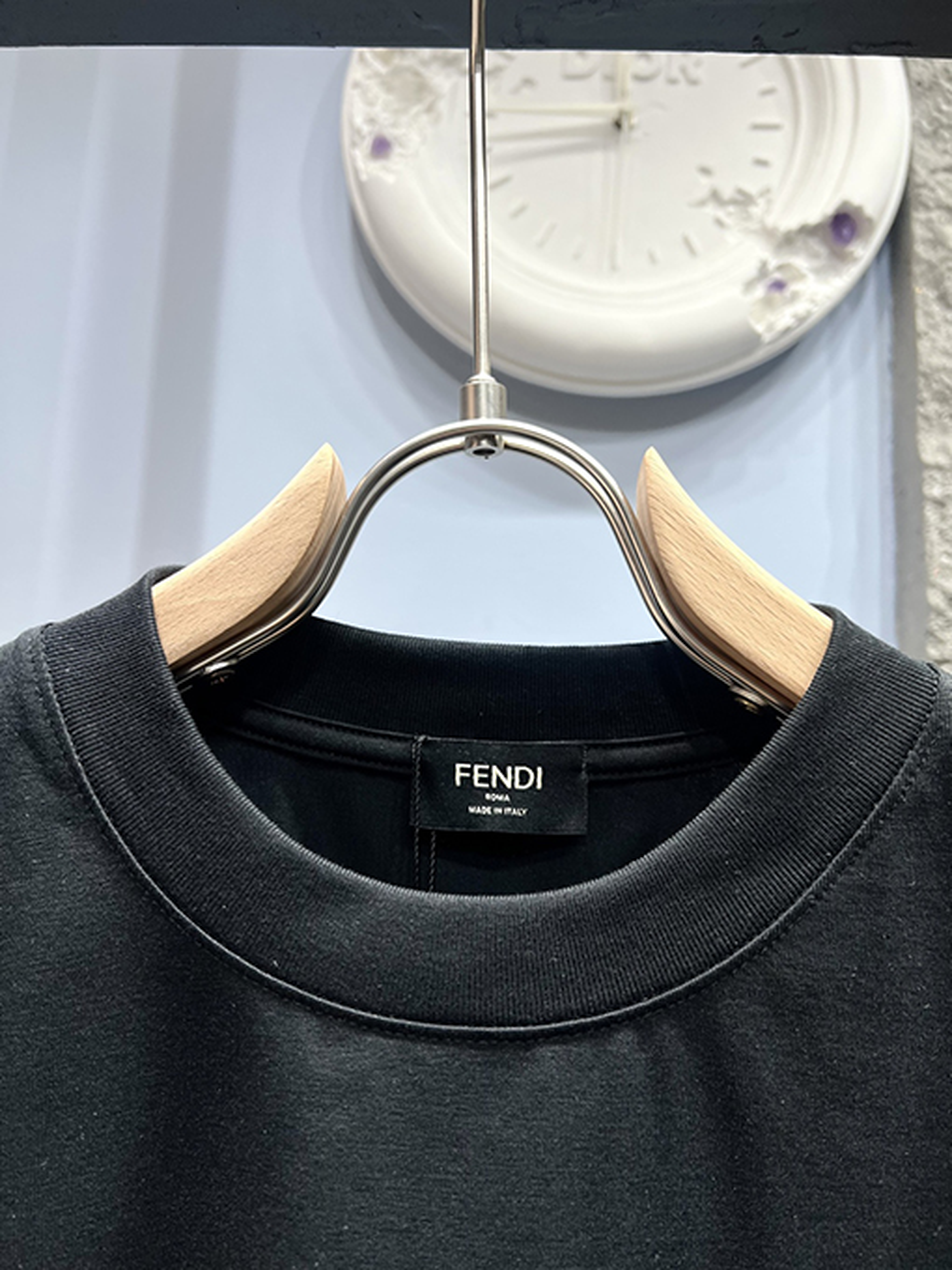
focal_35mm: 26
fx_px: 953
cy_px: 635
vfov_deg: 67.3
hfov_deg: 53.1
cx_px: 476
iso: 50
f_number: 1.5
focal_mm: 5.7
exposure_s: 1/769
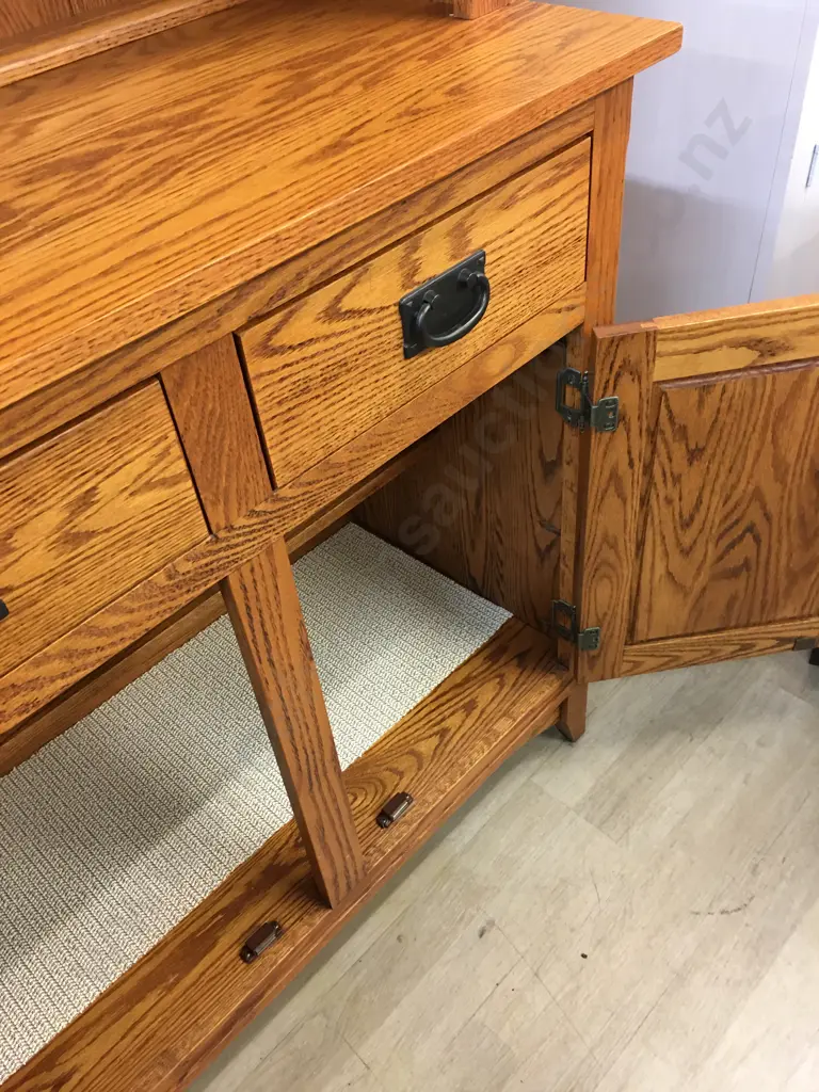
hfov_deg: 48.2
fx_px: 915
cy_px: 546
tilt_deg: -42.5
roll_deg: +6.2
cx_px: 410
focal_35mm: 29
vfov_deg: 61.7
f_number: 2.2
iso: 100
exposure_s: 1/17
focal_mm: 4.15
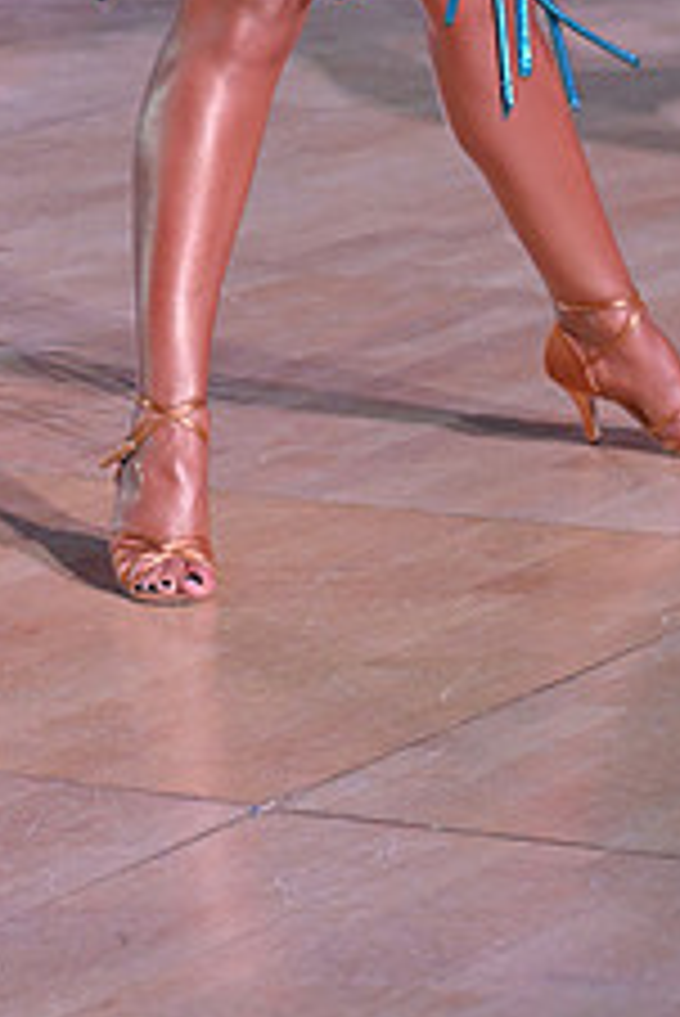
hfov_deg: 5.5
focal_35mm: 251
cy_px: -266
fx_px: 7100
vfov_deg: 8.1
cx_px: 272
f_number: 5.6
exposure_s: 1/400
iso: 4500
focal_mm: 98
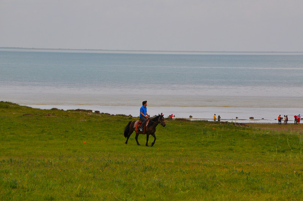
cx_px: 152
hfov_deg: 13.1
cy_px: 100
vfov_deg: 8.7
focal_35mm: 158
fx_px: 1324
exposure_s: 1/320
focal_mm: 105
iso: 200
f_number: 14
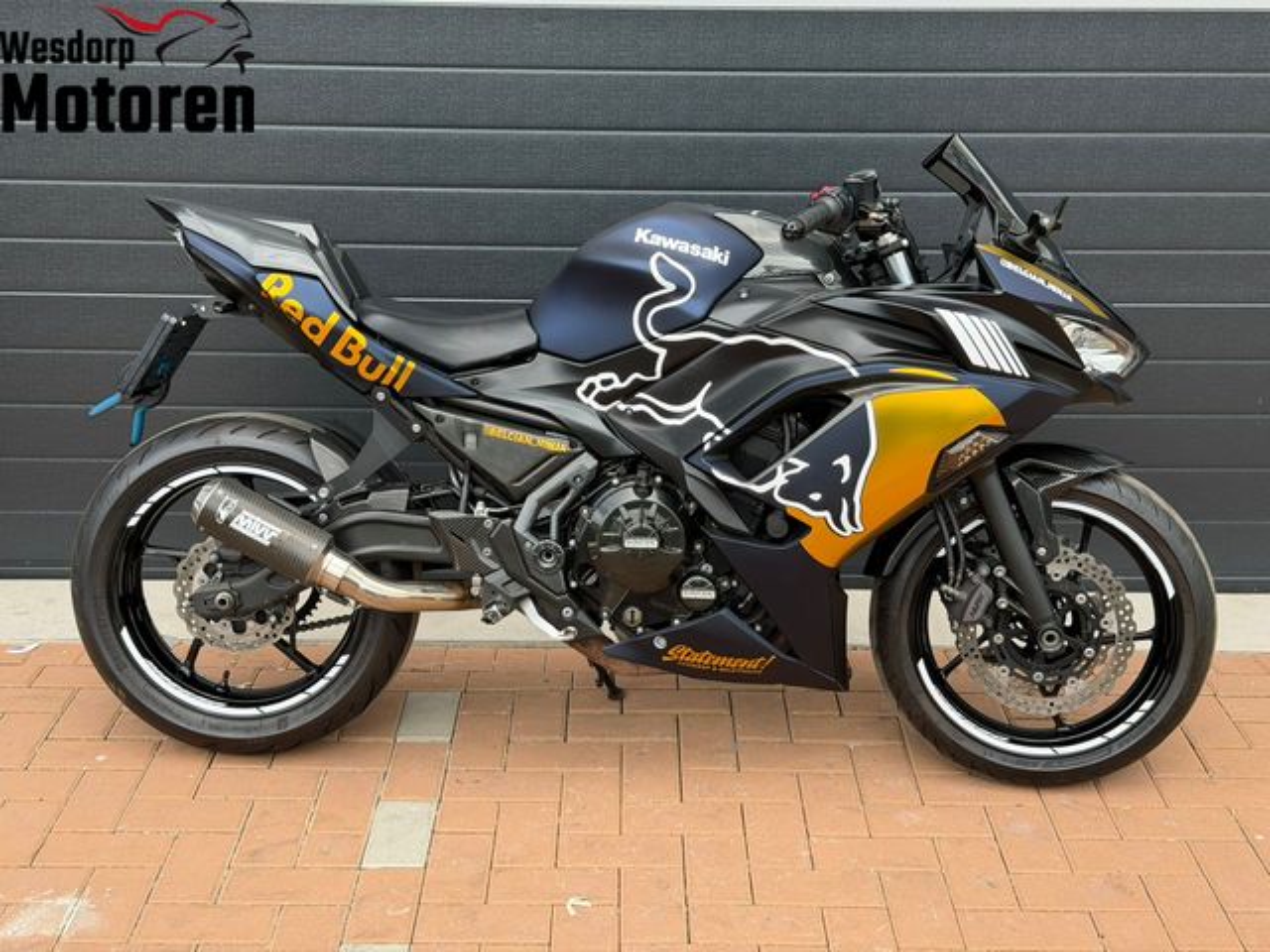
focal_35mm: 48
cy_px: 476
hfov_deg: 39.7
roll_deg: +0.0
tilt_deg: -17.8
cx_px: 635
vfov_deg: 30.3
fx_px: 1761
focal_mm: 6.76
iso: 80
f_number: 1.78
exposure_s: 1/1100
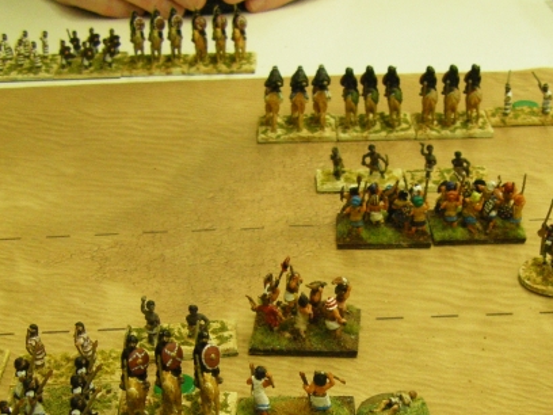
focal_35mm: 72
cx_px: 407
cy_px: 350
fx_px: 1150
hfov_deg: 26.7
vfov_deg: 20.1
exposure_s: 1/50
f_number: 3.5
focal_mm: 6.3
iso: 400
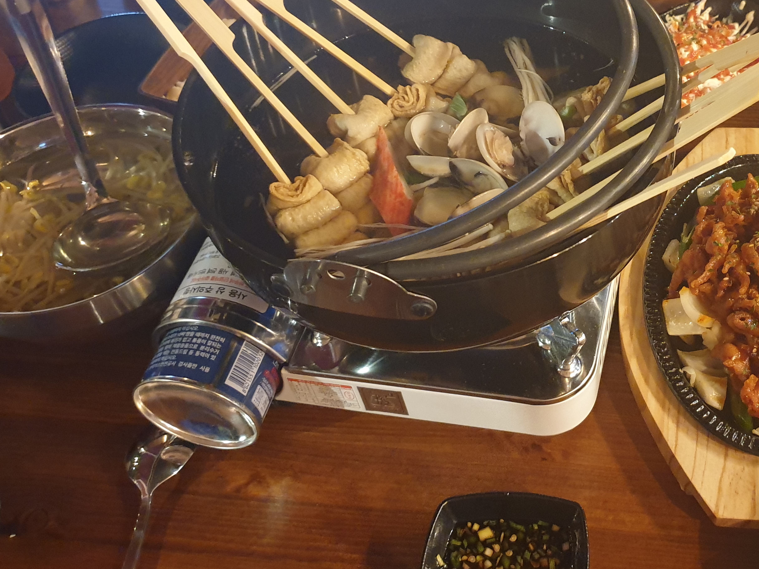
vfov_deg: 33.6
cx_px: 615
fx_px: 943
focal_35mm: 43
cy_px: 281
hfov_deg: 41.8
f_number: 1.5
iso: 400
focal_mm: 4.3
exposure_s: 1/10
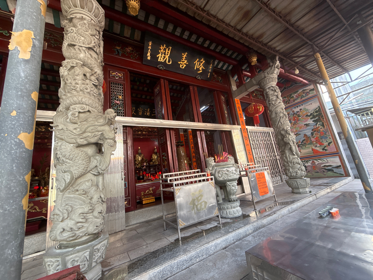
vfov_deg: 85.7
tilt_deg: +12.3
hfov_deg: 102.1
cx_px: 186
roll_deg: +8.4
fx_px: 151
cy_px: 140
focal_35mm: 14
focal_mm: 2.22
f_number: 2.2
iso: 125
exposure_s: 1/99
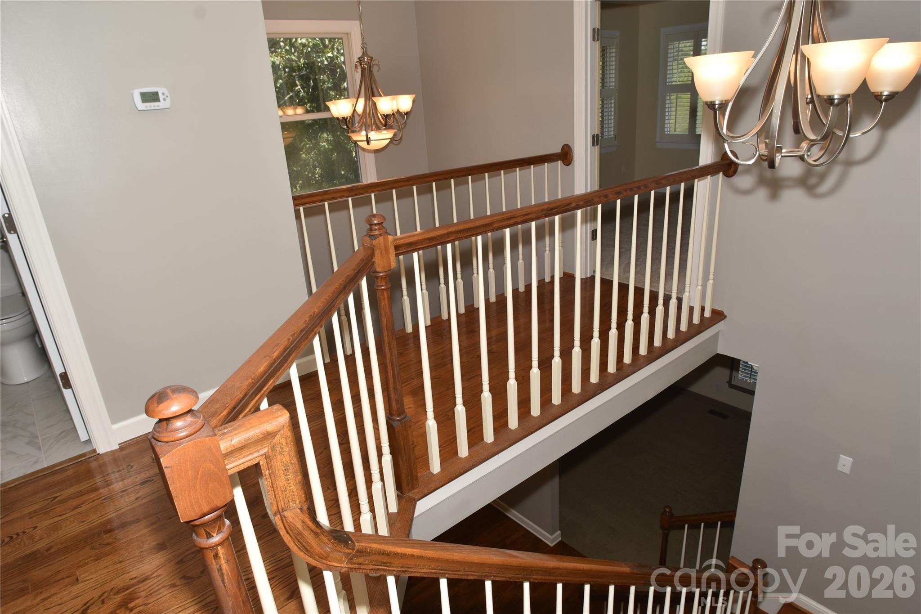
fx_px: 537
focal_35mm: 21
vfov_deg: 59.5
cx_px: 460
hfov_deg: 81.2
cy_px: 307
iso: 200
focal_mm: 14
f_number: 8
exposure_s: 1/125
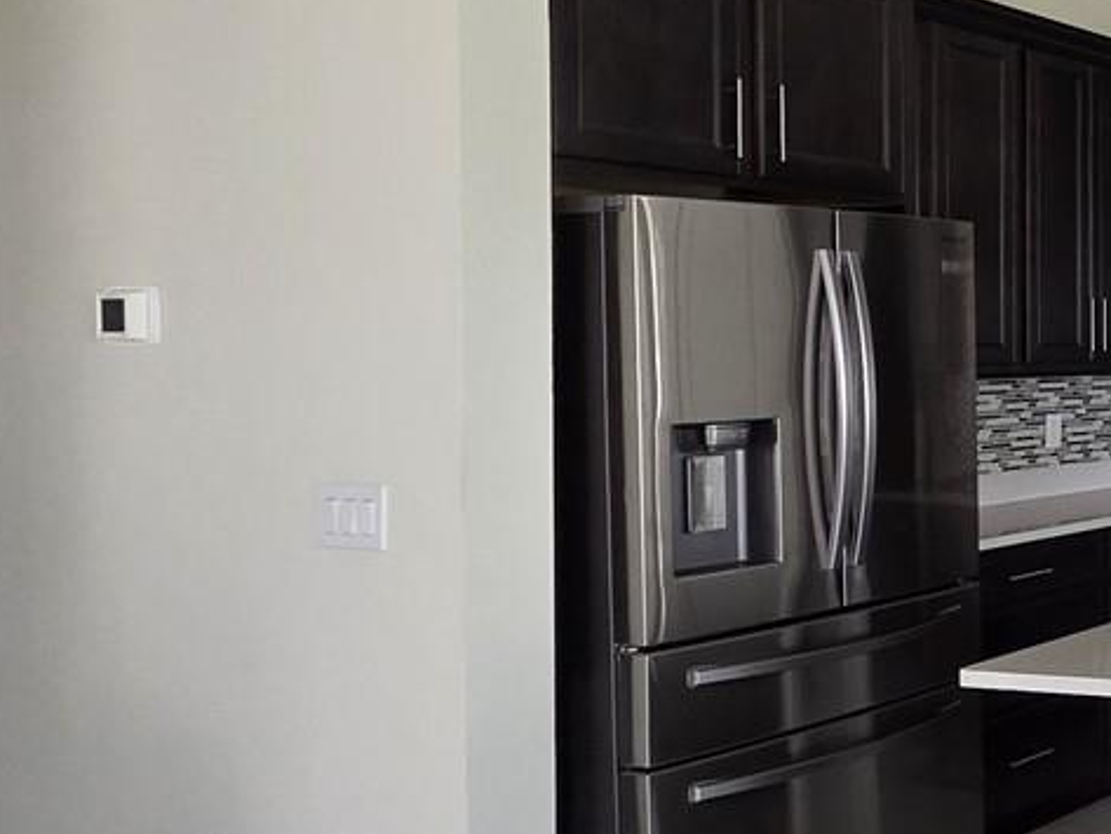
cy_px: 381
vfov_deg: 32.9
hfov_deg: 28.1
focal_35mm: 44
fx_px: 1413
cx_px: 1675
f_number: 2.2
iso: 160
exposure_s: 1/60
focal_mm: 2.2
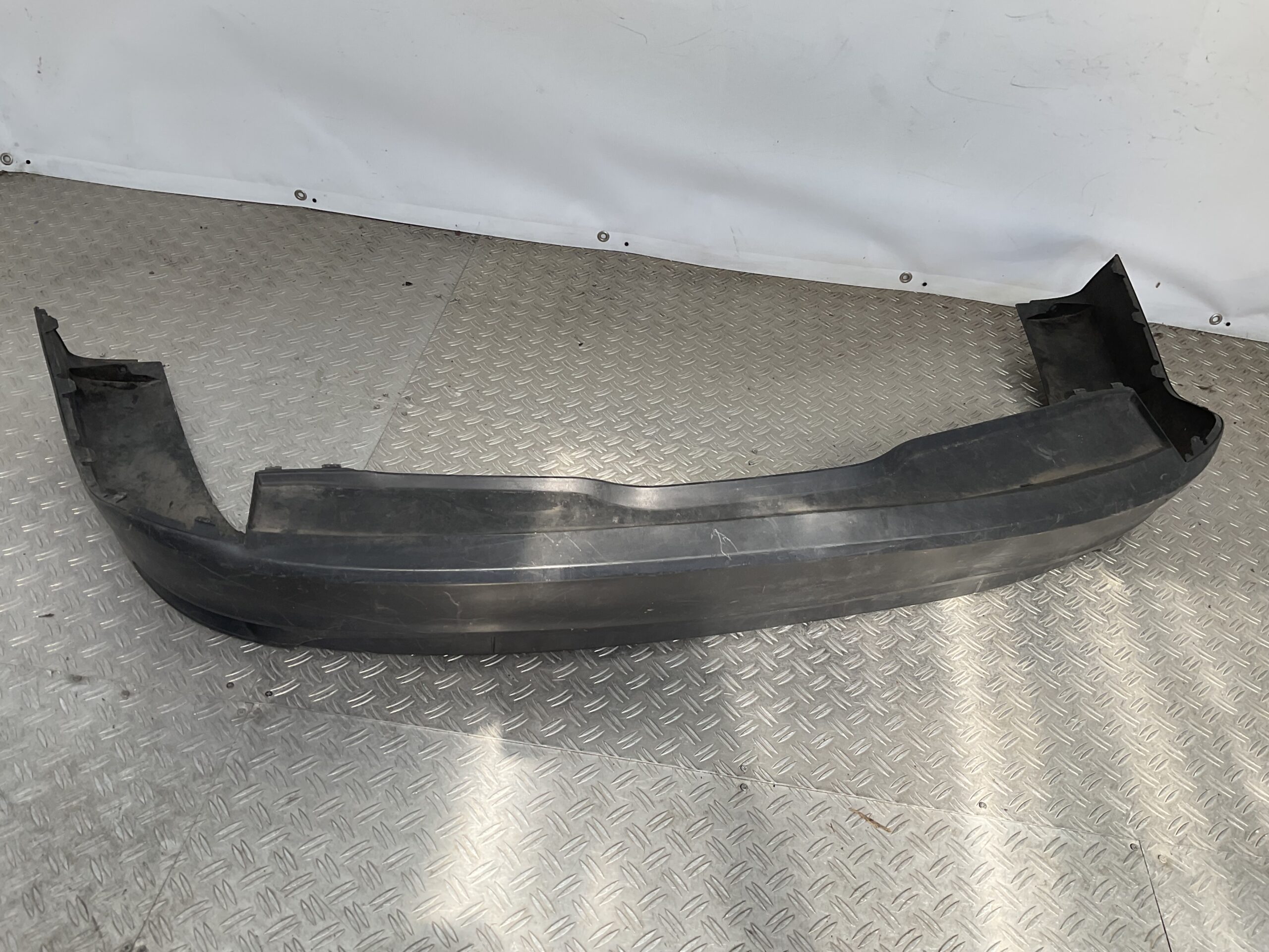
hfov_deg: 61.7
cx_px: 634
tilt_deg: -39.0
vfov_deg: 48.2
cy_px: 476
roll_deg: -7.8
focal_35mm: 29
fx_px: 1063
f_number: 1.8
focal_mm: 3
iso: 16
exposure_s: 1/283
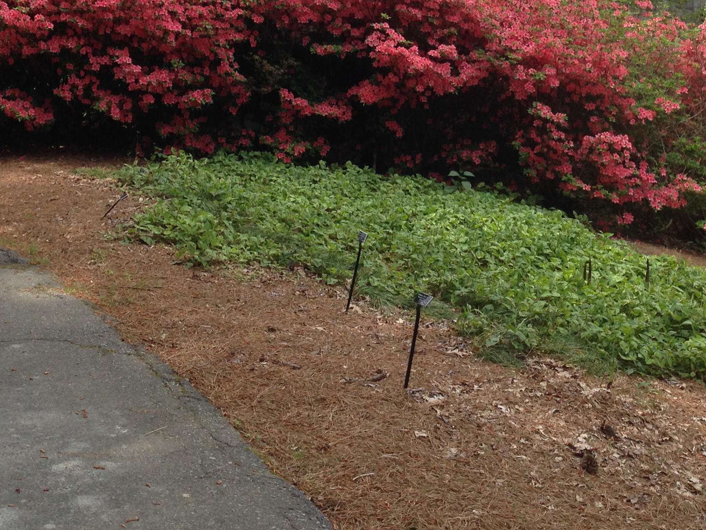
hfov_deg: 29.4
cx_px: 392
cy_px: 50
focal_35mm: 66
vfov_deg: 21.7
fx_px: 1346
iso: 50
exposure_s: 1/542
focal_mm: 4.12
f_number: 2.4
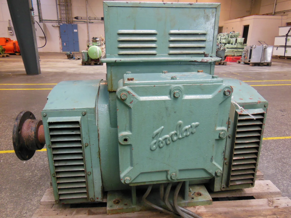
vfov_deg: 54.9
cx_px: 146
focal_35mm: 25
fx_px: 210
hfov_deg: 69.4
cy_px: 109
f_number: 3.5
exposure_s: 1/30
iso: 400
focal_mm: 4.5
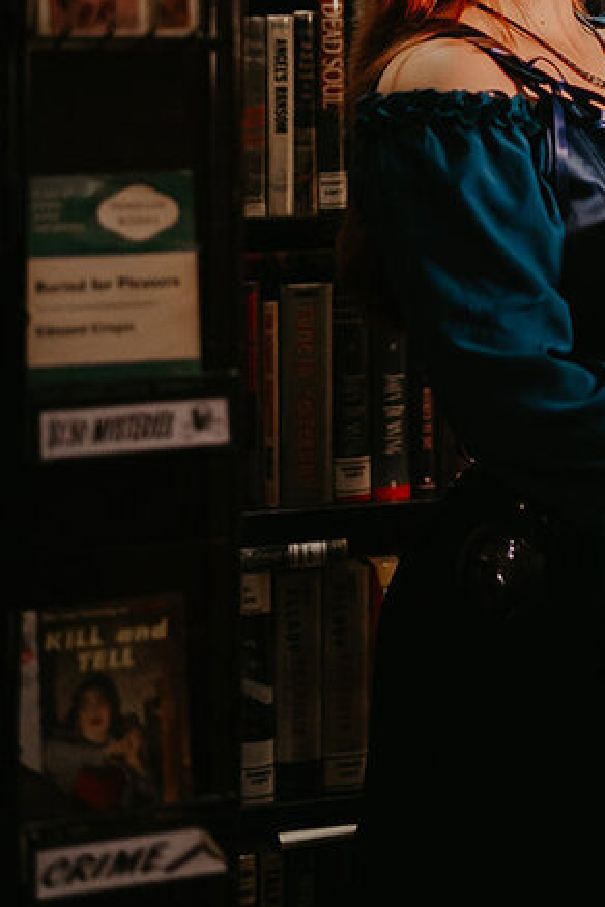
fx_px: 2420
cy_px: -27
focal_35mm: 96
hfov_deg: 13.7
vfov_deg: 20.5
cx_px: 812
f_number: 1.4
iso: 800
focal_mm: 35
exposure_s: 1/1250
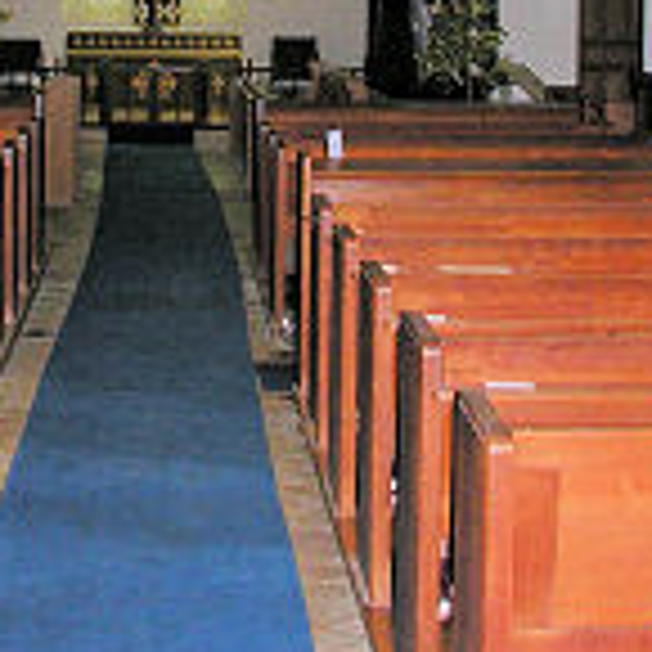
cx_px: 160
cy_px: -94
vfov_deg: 17.1
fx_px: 2088
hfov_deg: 17.6
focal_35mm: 98
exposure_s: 1/60.1
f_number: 2.8
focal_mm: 8.9
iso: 200
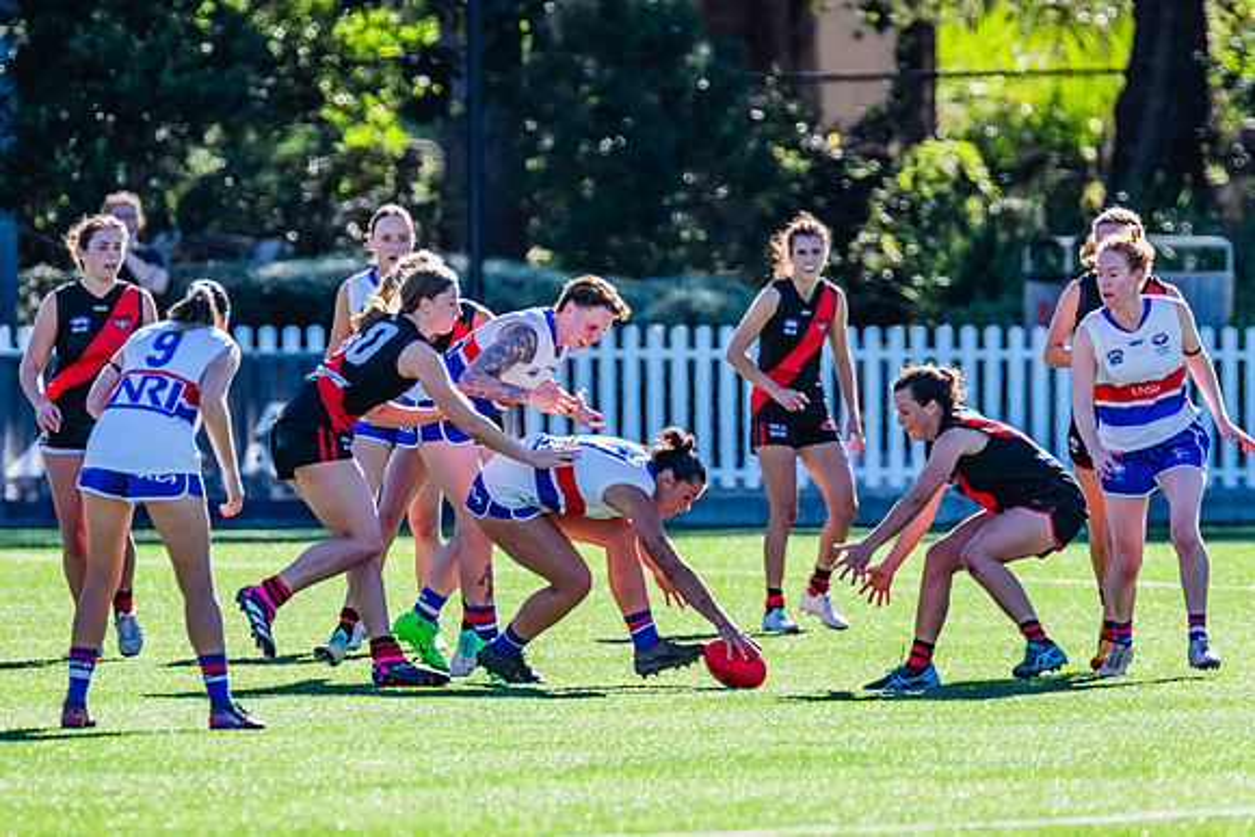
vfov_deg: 2.0
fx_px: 23495
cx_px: 558
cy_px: 417
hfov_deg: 3.1
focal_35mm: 674
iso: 800
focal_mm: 600
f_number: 8
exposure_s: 1/1250
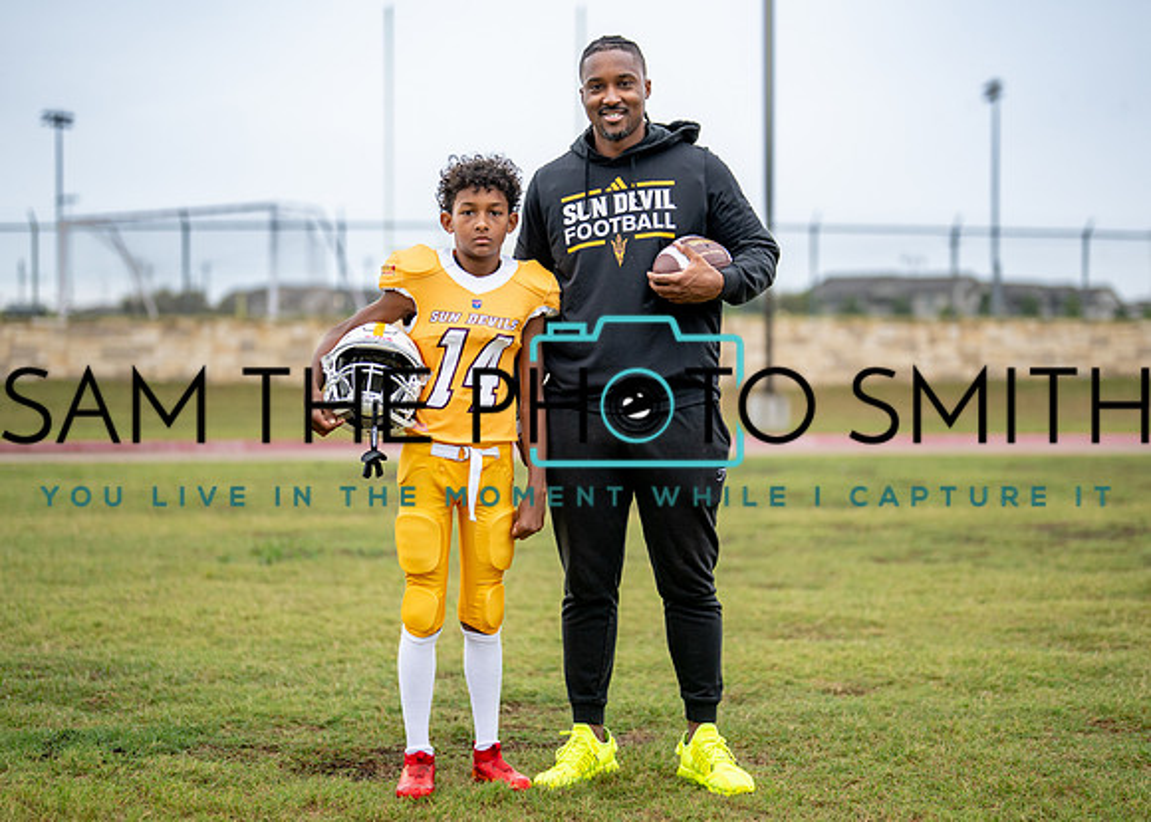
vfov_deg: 22.7
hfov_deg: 31.4
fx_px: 2046
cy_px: 407
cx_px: 599
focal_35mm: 63
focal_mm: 50
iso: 320
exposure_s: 1/1250
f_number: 1.2
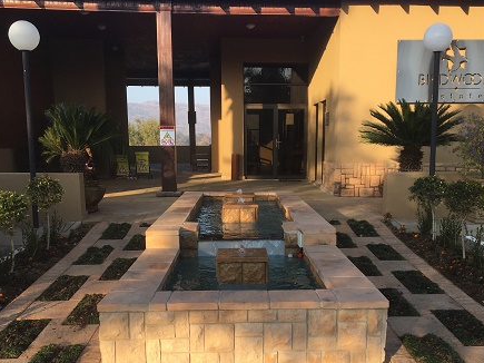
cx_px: 258
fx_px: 559
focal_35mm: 40
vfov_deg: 35.6
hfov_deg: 46.8
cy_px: 241
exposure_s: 1/469
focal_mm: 4.15
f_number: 2.2
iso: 25
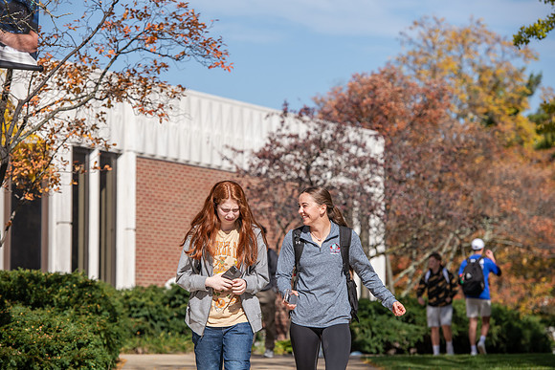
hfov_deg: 14.7
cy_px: 185
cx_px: 278
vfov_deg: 9.8
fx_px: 2159
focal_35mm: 140
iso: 160
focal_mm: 140
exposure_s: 1/800
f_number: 5.6
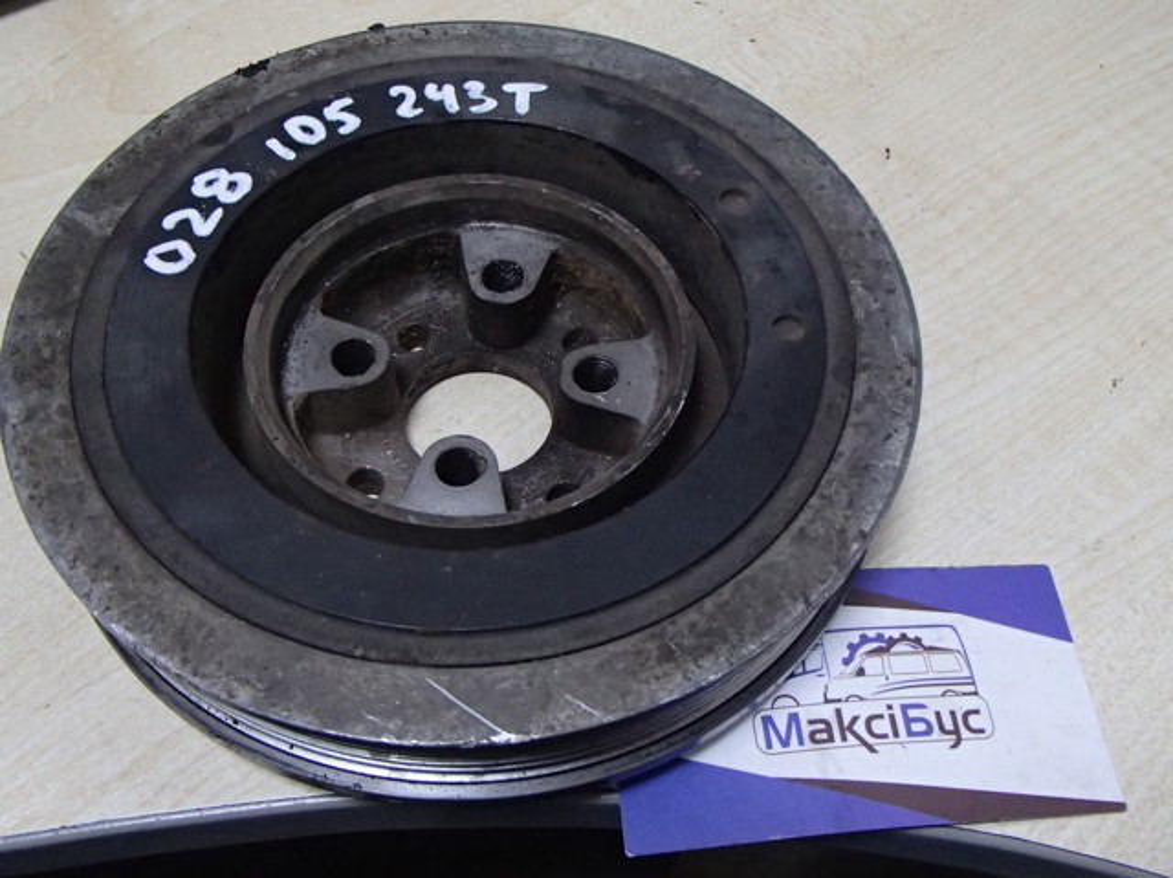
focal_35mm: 37
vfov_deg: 38.6
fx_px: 1253
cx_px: 586
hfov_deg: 50.2
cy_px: 439
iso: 800
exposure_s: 1/40
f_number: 4.7
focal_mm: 6.64
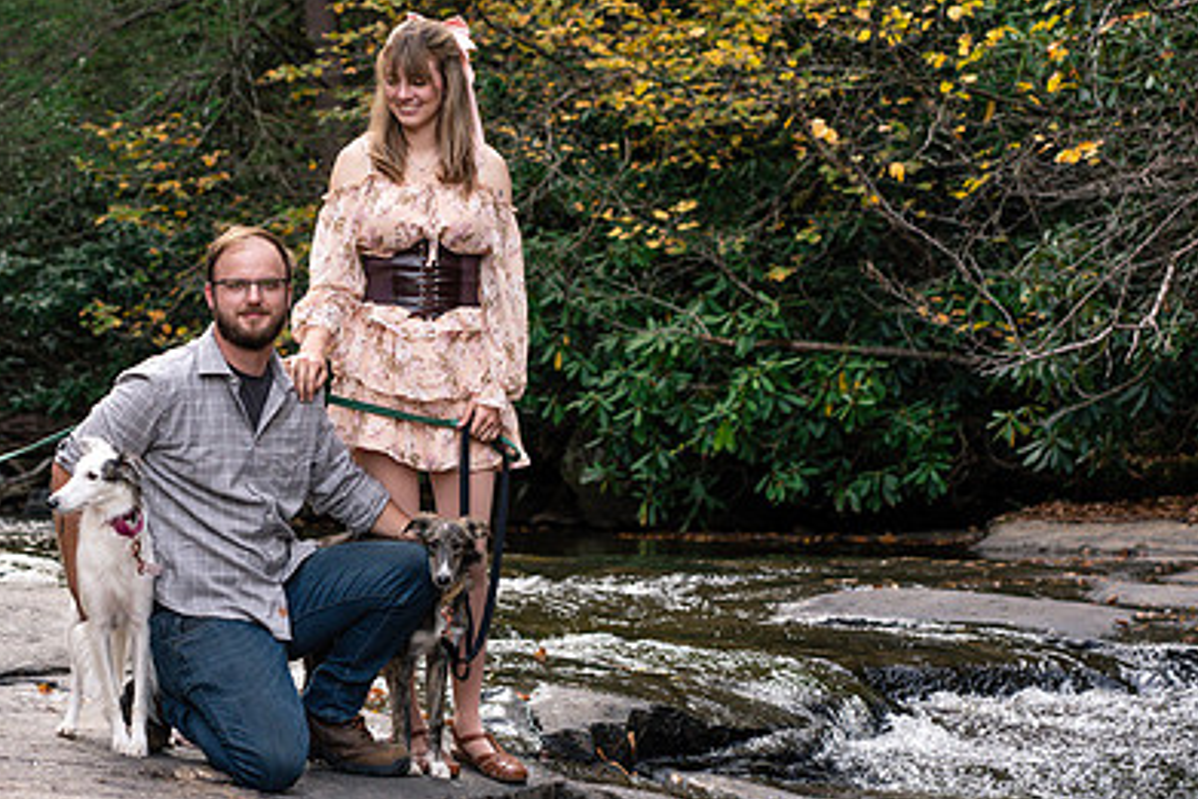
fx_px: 4194
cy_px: 366
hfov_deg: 16.2
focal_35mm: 126
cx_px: 374
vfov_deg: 10.9
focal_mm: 85
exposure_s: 1/400
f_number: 5
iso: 1000
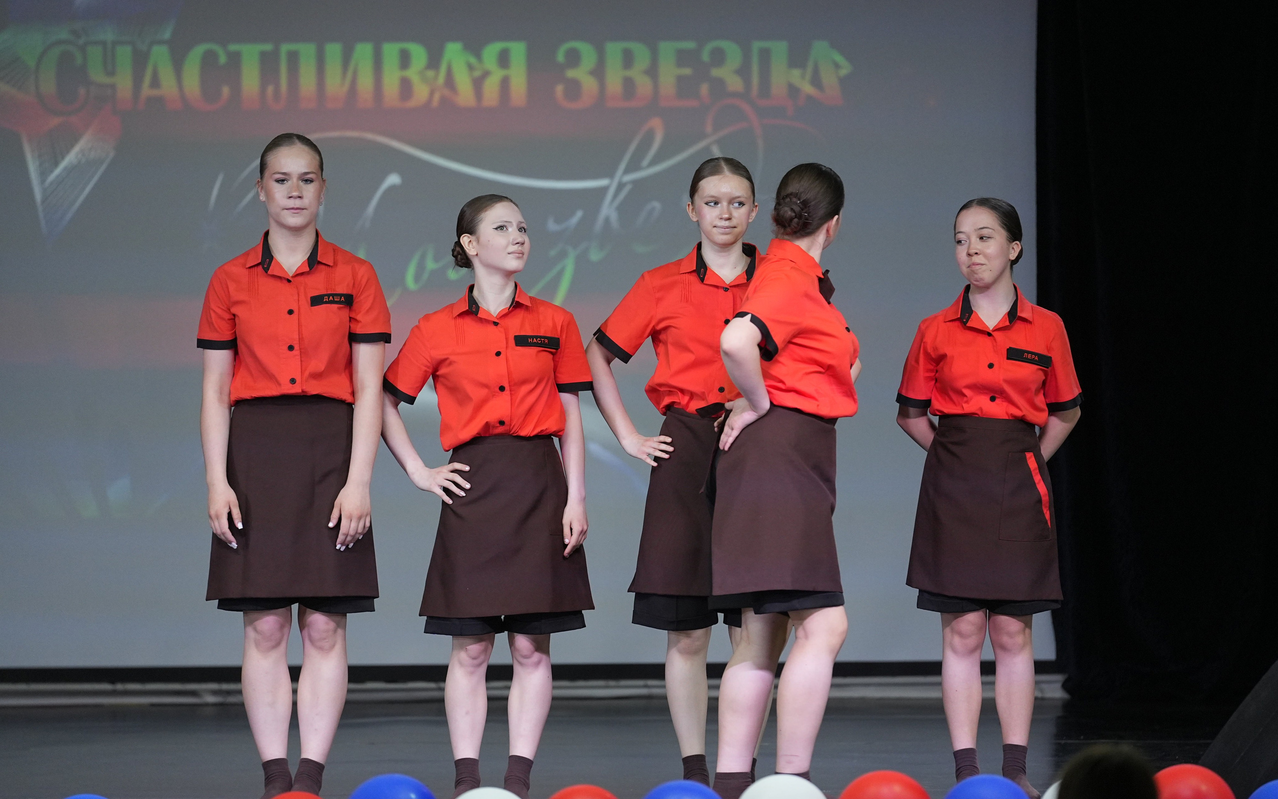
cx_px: 639
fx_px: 6722
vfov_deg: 6.8
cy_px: 392
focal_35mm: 193
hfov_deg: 10.9
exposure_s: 1/400
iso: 2000
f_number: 2.8
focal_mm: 189
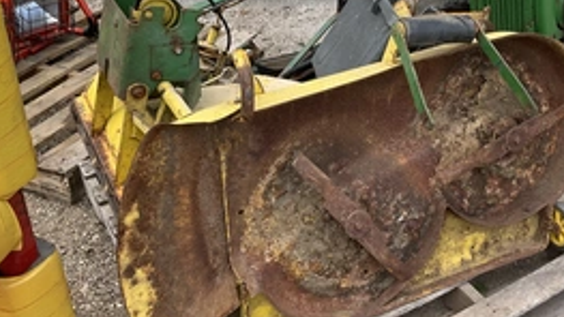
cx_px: 418
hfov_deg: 41.7
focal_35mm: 48
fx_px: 718
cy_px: 62
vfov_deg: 24.5
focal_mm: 3
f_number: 1.8
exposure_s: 1/540
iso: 25
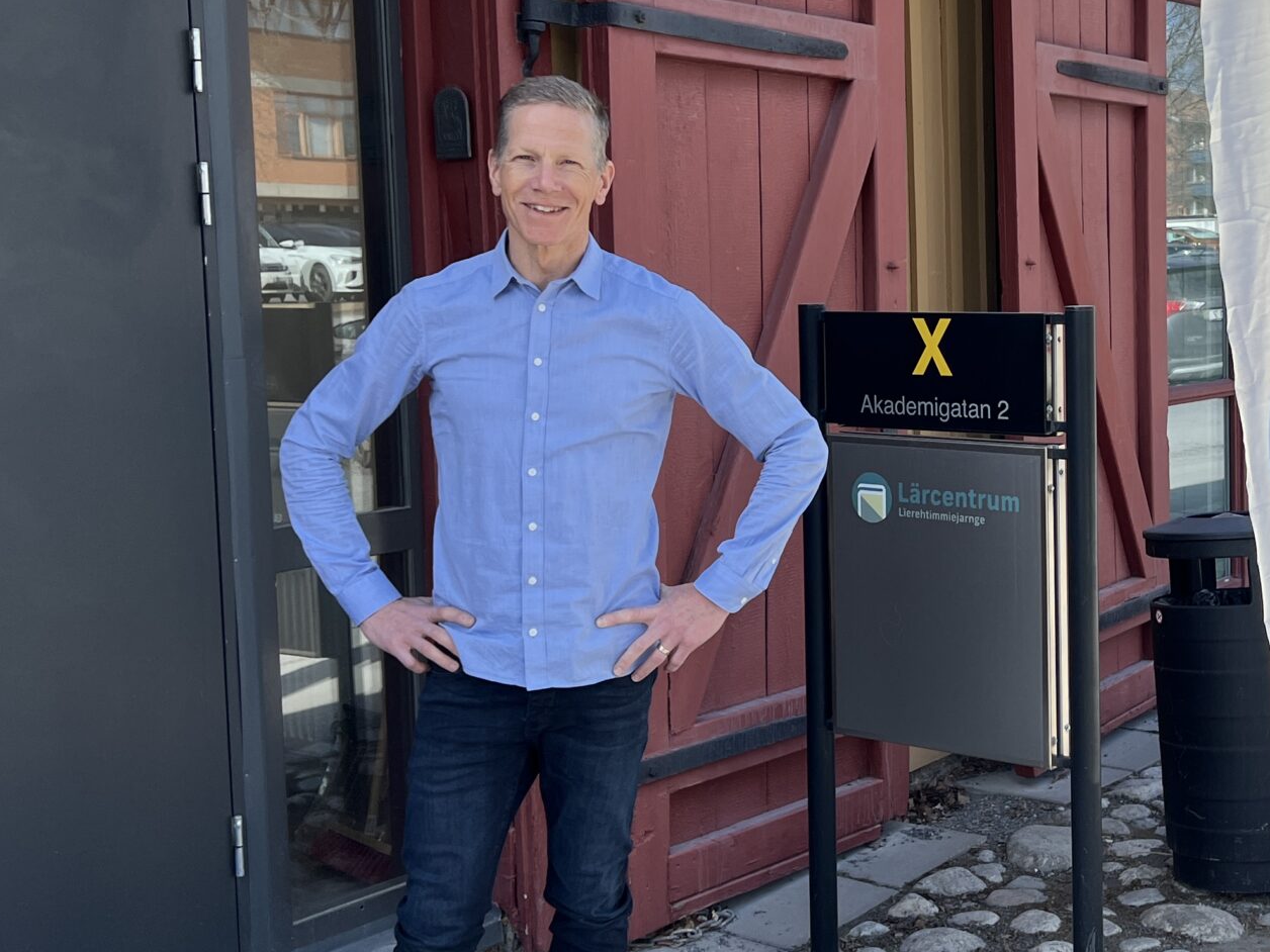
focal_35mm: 53
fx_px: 1944
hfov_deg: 35.2
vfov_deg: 27.5
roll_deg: +1.9
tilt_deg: -6.7
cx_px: 987
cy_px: 402
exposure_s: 1/1344
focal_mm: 5.7
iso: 50
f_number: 1.5
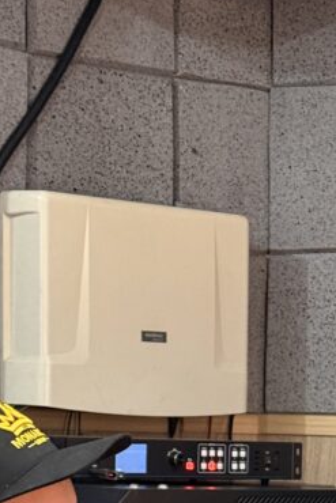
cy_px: 579
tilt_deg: -3.0
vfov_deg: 14.5
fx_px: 1930
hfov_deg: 9.8
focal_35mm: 138
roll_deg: -1.6
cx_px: 369
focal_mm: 6.76
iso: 320
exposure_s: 1/40
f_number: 1.78
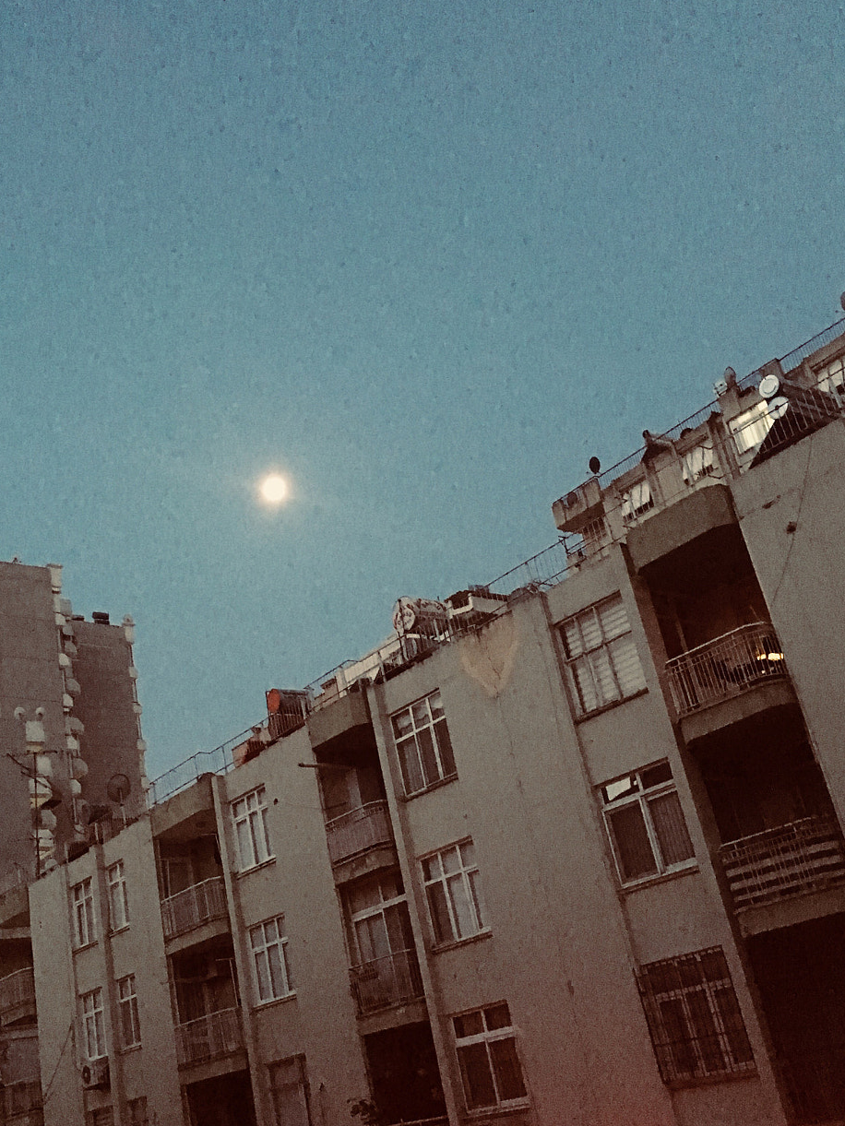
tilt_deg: +22.1
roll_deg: +8.2
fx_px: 1237
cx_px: 326
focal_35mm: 38
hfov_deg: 37.5
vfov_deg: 48.9
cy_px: 610
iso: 1000
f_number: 2.2
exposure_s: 1/17
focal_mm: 4.15
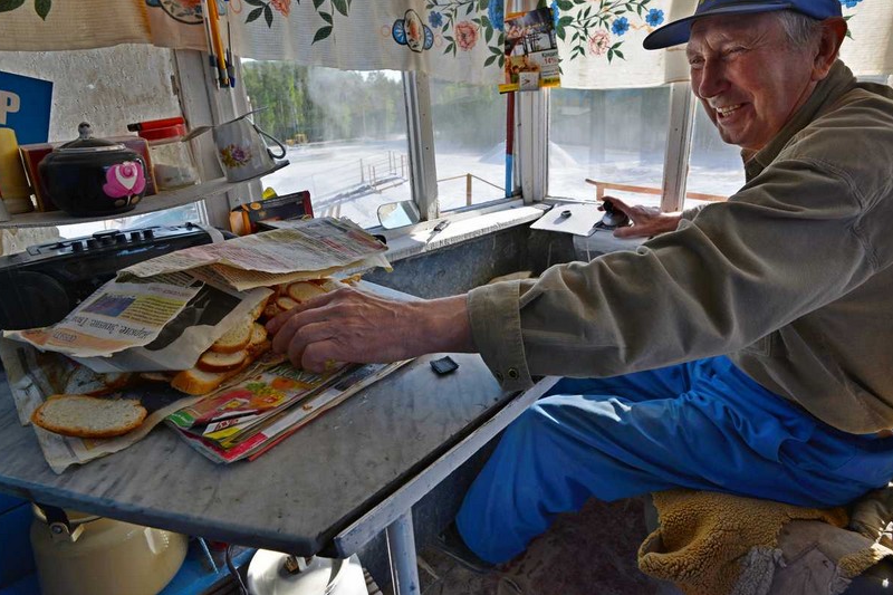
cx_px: 474
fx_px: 446
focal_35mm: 18
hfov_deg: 89.9
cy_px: 261
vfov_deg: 67.1
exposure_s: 1/200
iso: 200
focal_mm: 16
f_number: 9
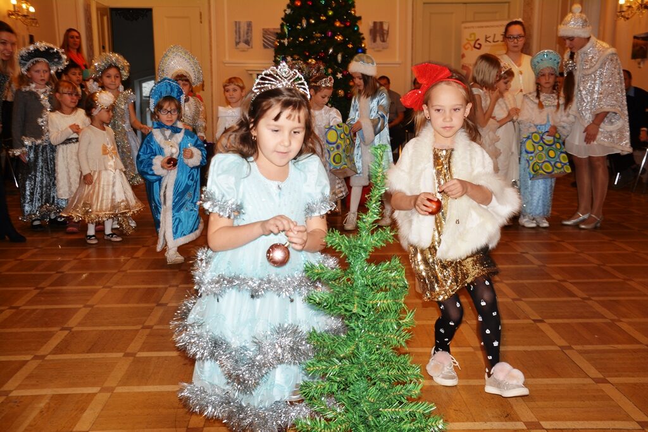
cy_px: 216
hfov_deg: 46.4
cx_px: 324
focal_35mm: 42
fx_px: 756
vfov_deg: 31.9
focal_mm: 28
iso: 200
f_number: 5.6
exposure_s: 1/30
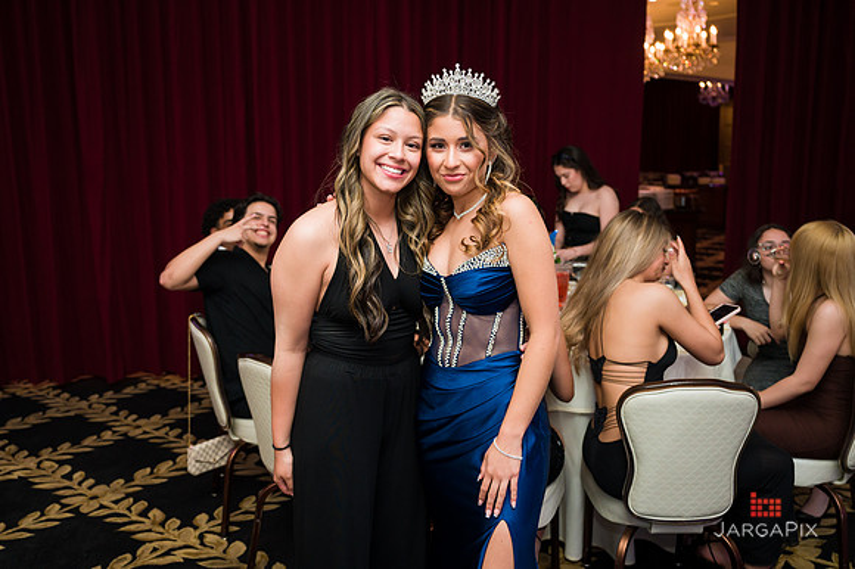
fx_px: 770
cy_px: 270
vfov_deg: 40.6
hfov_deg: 58.1
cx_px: 405
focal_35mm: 32
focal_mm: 30
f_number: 3.2
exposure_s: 1/200
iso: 1600
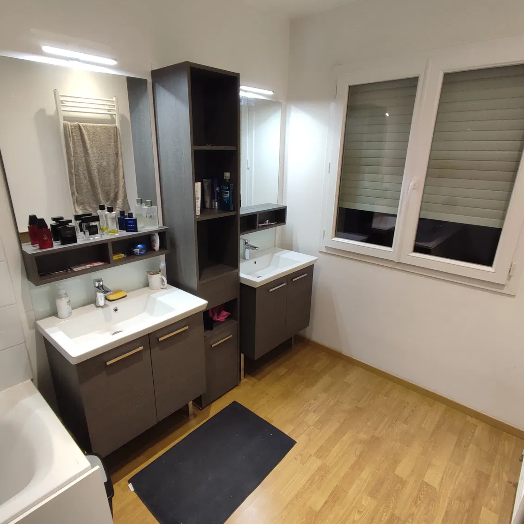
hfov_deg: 74.7
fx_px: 343
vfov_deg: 74.8
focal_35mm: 20
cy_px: 261
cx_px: 244
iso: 329
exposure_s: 1/50
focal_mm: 1.65
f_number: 2.2
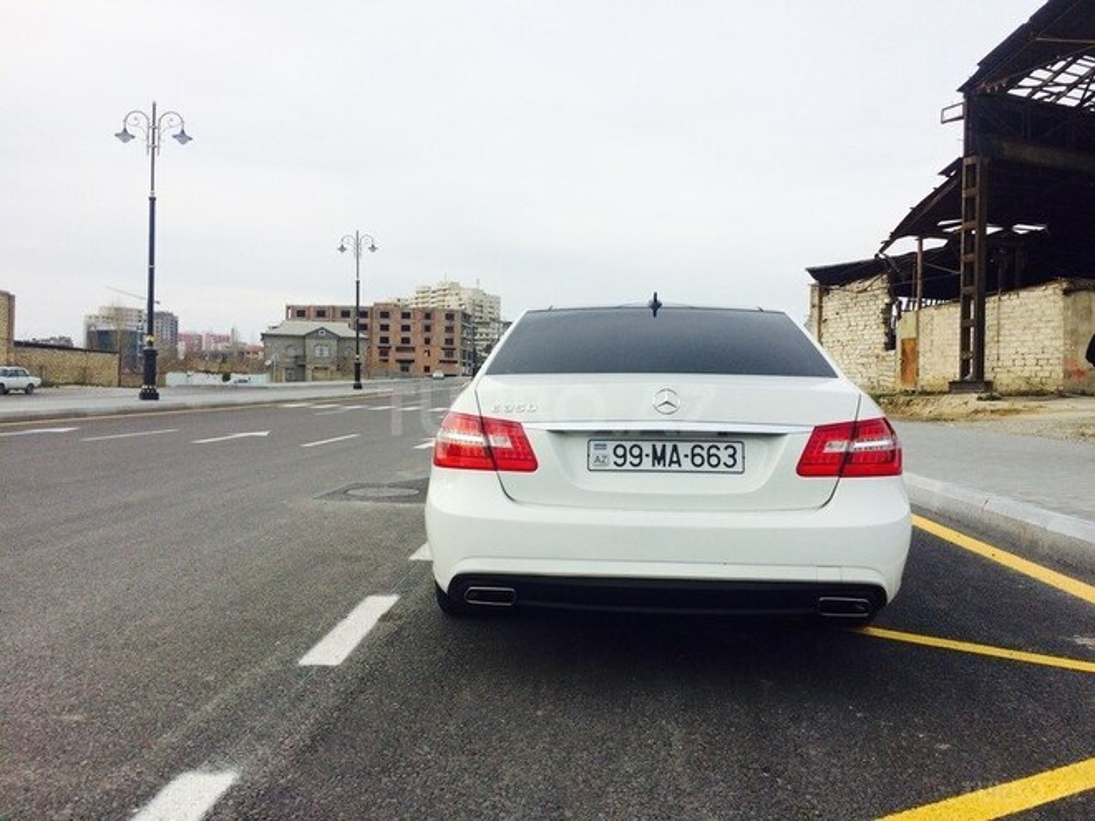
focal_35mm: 29
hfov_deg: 61.7
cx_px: 548
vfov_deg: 48.2
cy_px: 410
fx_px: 917
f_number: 2.2
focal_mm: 4.15
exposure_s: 1/1244
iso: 32
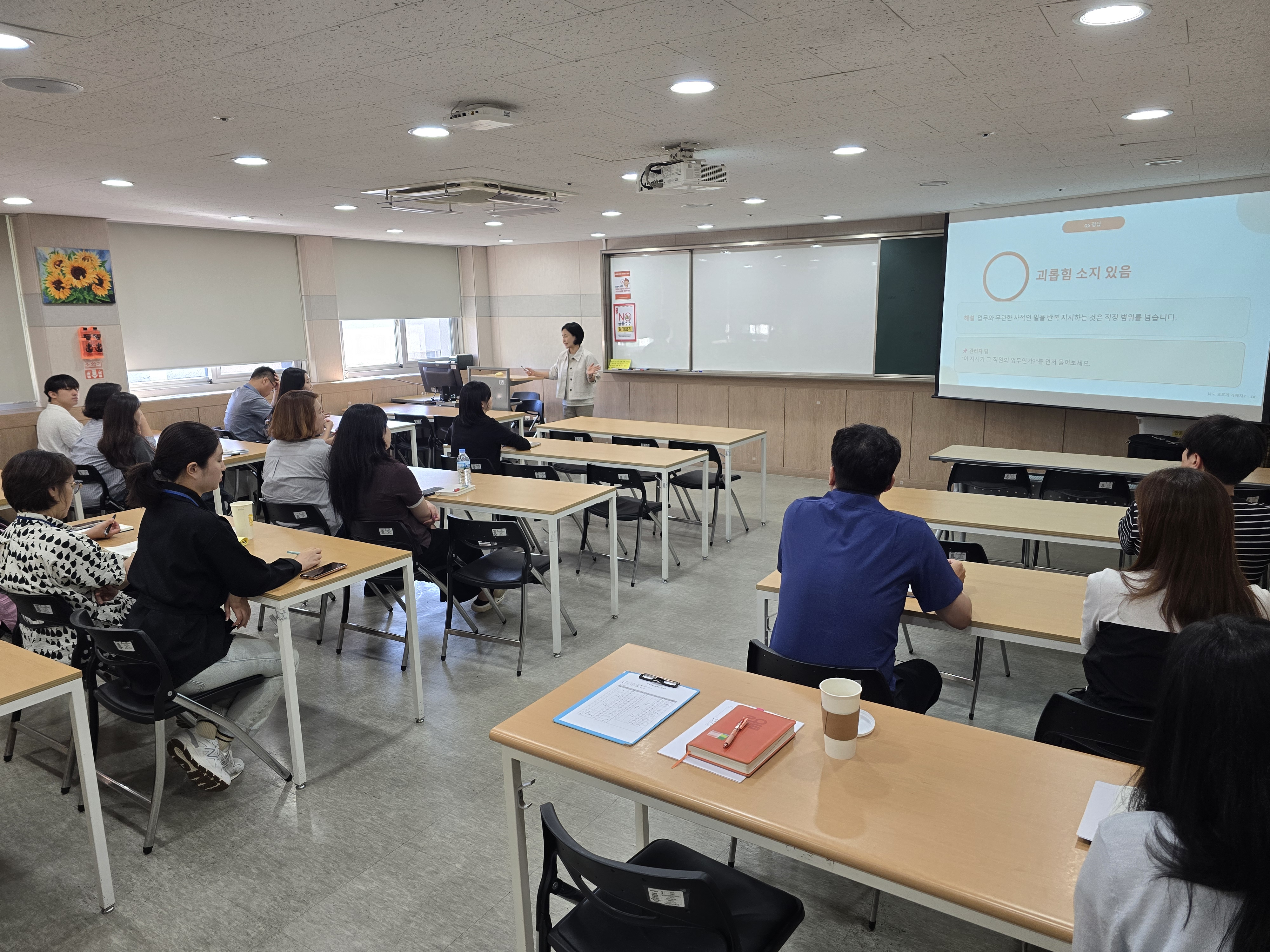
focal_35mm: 23
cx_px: 635
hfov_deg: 73.9
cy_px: 476
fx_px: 844
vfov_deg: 58.9
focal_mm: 6.3
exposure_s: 1/120
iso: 160
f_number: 1.7
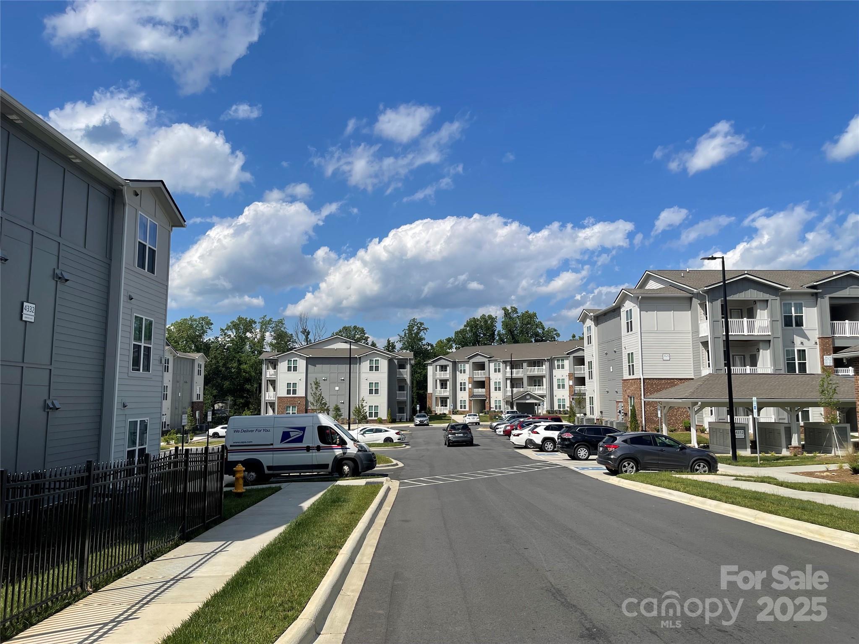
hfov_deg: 69.4
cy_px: 322
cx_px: 430
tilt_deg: +5.8
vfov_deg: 54.9
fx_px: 620
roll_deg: +0.0
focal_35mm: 25
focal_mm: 5.1
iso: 32
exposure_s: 1/5917
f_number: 1.6
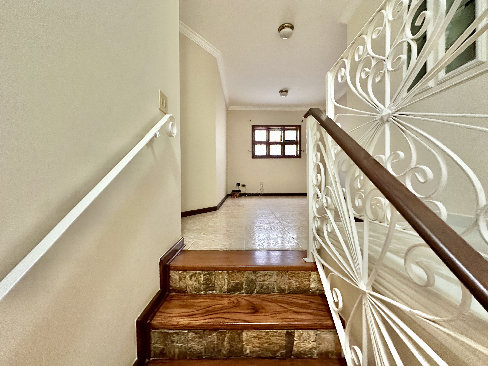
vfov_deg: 85.7
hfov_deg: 102.1
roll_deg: +0.6
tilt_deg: -1.7
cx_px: 244
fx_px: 197
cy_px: 183
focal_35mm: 14
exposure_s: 1/60
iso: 800
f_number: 2.2
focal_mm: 2.22
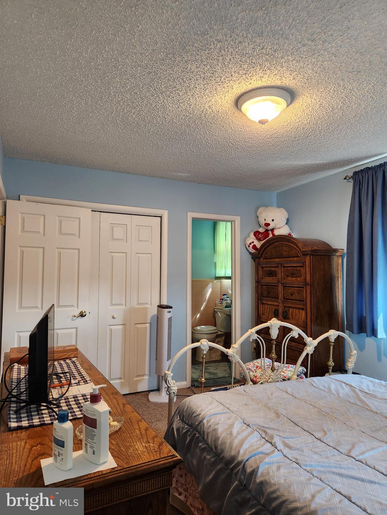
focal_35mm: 23
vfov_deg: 73.9
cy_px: 258
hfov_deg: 58.9
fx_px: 343
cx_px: 194
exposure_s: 1/120
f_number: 1.8
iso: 250
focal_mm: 5.4
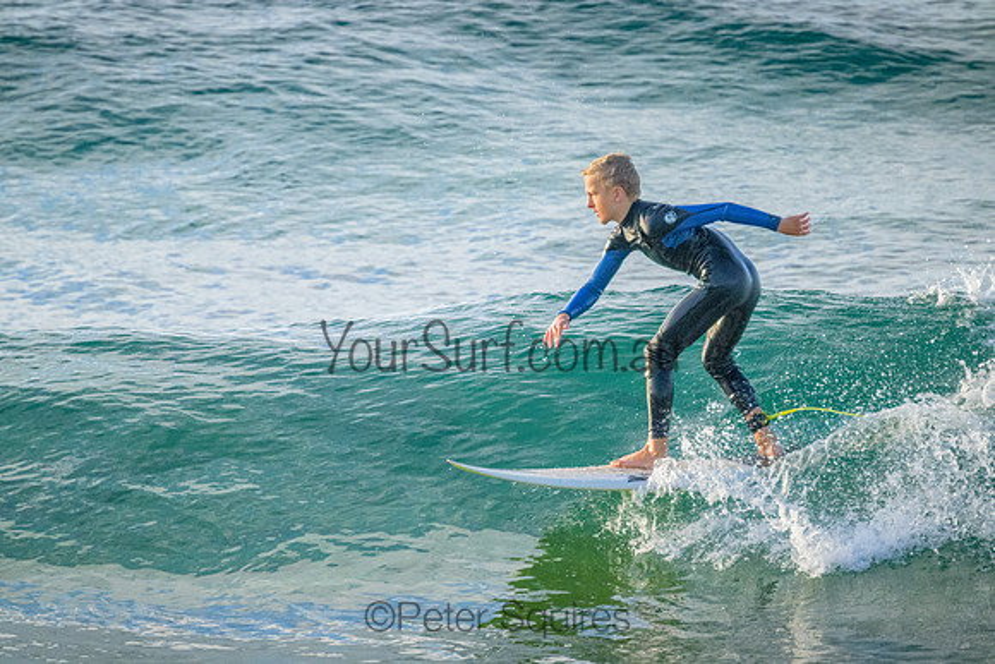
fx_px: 22115
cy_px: 332
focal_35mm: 800
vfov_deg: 1.7
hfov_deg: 2.6
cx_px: 498
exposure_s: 1/2000
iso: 6400
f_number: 11
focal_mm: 800
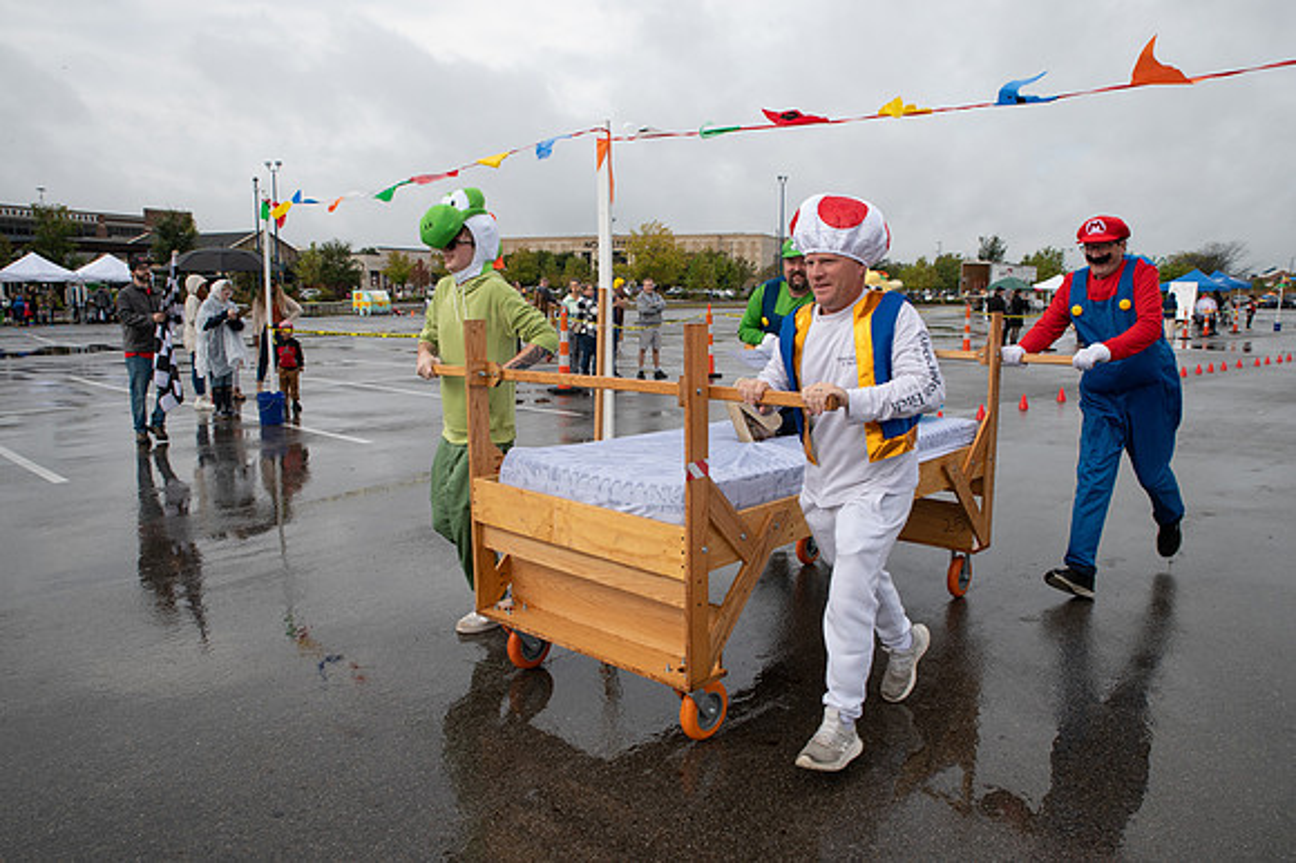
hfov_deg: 69.4
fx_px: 935
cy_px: 432
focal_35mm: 26
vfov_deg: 49.5
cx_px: 648
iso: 400
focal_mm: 26
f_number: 7.1
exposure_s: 1/500
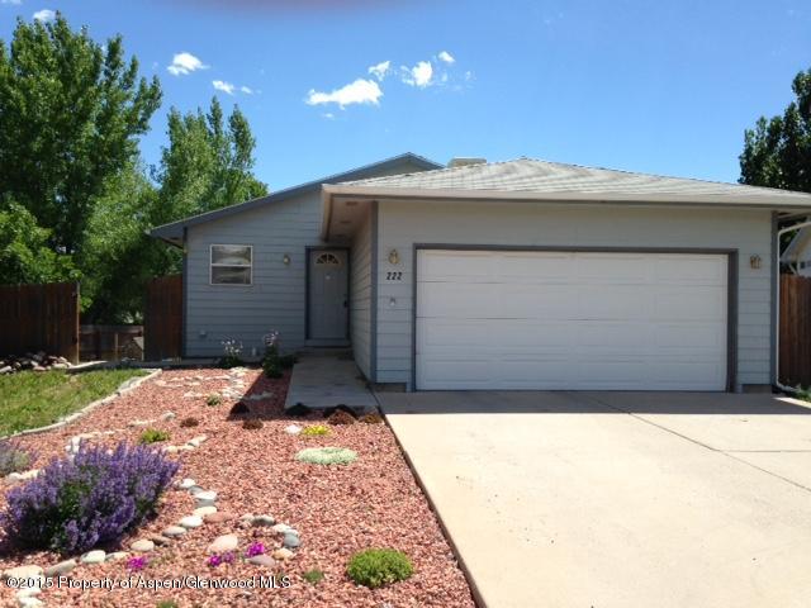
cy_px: 304
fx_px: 773
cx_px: 406
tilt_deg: -1.4
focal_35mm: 33
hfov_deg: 55.4
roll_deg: -0.3
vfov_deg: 42.9
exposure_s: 1/1391
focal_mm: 4.12
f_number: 2.4
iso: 50
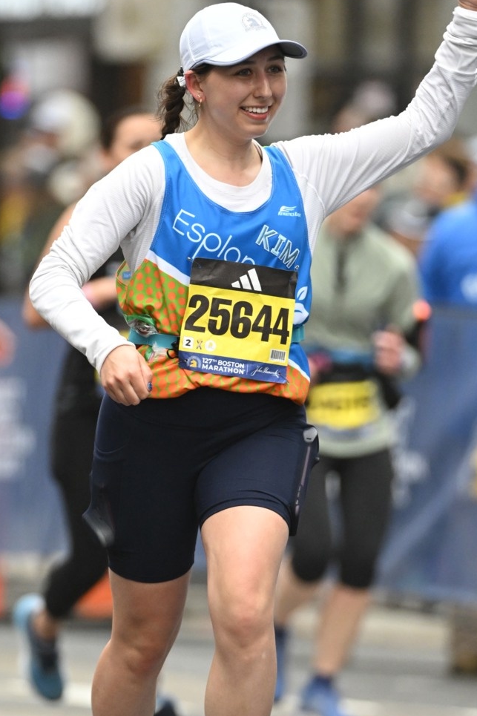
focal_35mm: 677
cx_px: 188
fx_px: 13459
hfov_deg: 2.0
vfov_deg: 3.0
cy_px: 397
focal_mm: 330
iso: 2500
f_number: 4
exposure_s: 1/1600
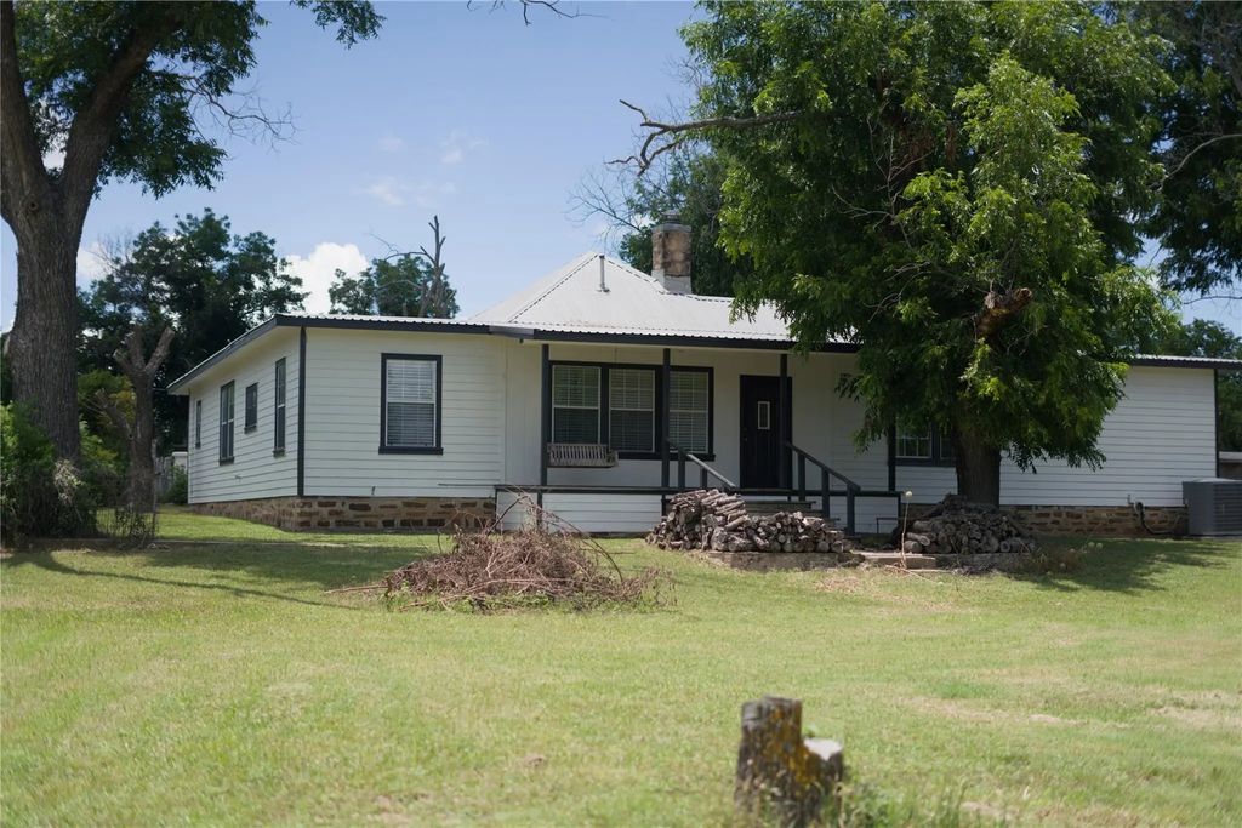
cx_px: 621
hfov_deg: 39.6
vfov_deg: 27.0
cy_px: 414
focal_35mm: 50
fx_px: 1725
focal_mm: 50
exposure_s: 1/2500
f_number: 2.2
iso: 125
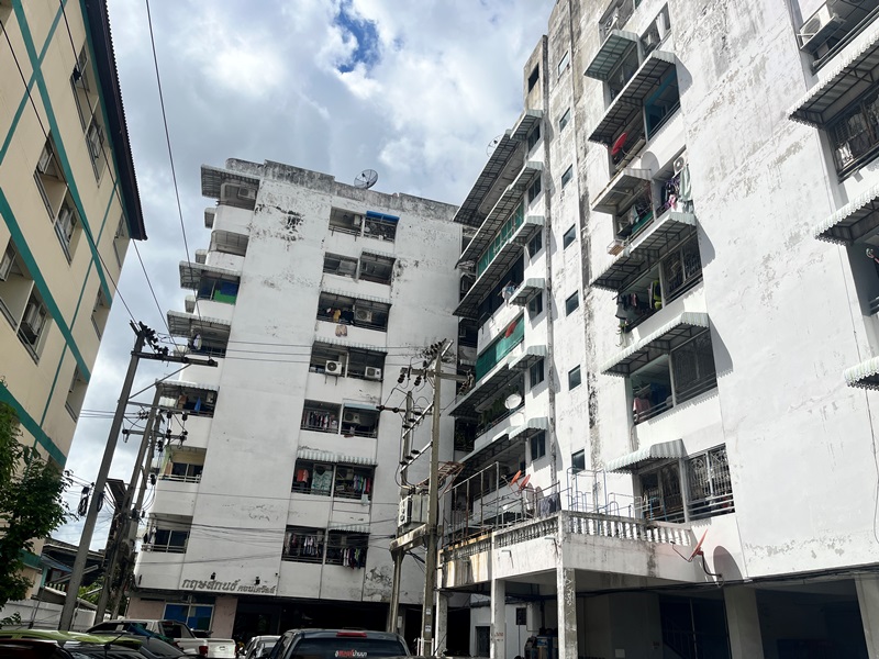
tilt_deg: +25.3
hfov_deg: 67.3
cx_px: 440
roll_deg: -3.1
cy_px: 330
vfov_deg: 53.1
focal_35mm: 26
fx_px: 660
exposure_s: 1/8403
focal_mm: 5.1
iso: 50
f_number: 1.6
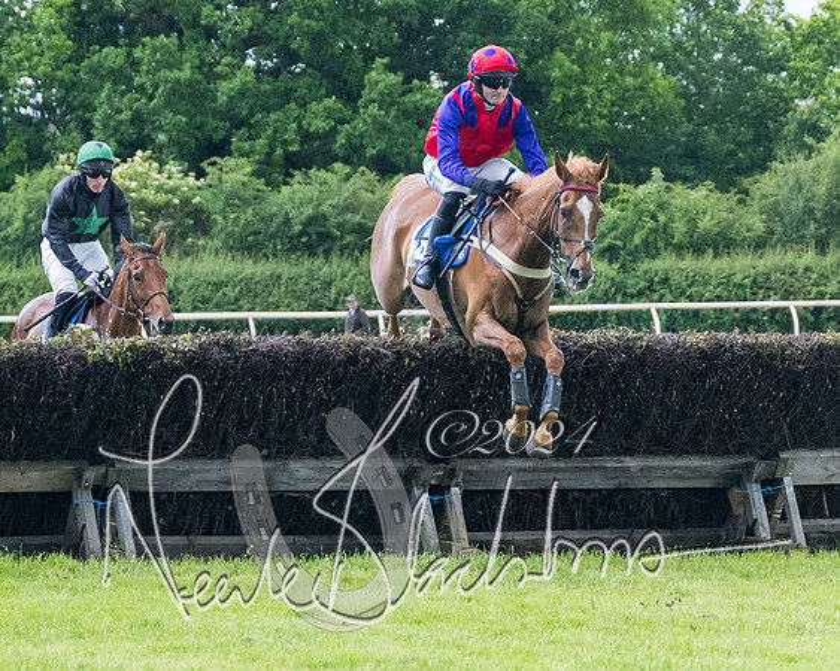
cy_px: 396
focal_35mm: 326
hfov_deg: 5.9
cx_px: 173
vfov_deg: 4.7
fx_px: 8106
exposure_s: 1/1250
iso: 2000
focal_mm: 98
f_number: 4
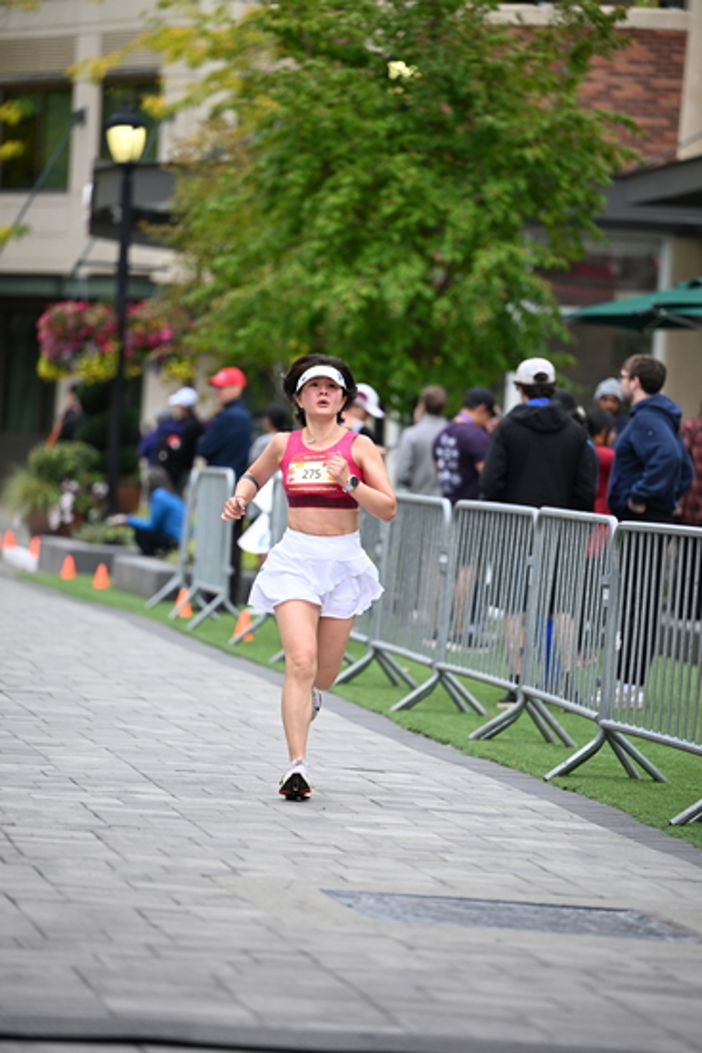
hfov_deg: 8.1
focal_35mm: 170
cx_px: 351
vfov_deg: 12.1
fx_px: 4969
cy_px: 526
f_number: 2.8
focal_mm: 170
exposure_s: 1/2000
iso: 640
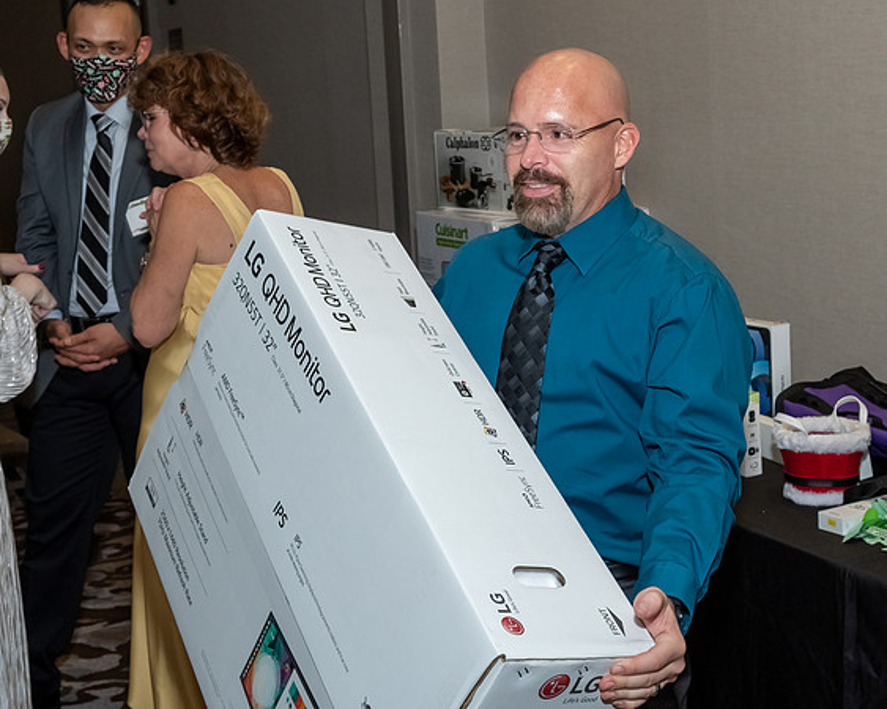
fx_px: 1522
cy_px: 268
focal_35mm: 58
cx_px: 575
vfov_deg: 26.1
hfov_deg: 32.3
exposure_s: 1/250
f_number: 7.1
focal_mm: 26
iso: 500
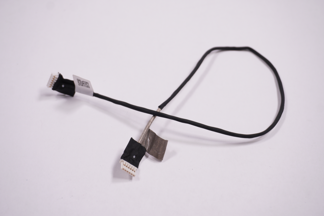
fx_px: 486
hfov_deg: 36.9
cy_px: 108
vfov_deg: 25.0
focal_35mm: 54
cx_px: 162
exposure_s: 1/250
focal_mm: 36
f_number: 5.6
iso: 250
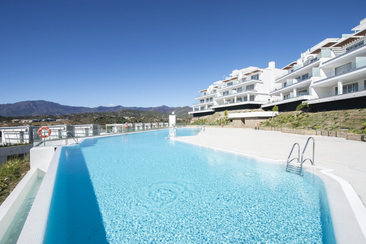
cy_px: 122
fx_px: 183
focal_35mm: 18
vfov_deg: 67.3
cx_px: 183
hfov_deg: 90.0
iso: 100
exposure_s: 1/125
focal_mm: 18
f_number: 11
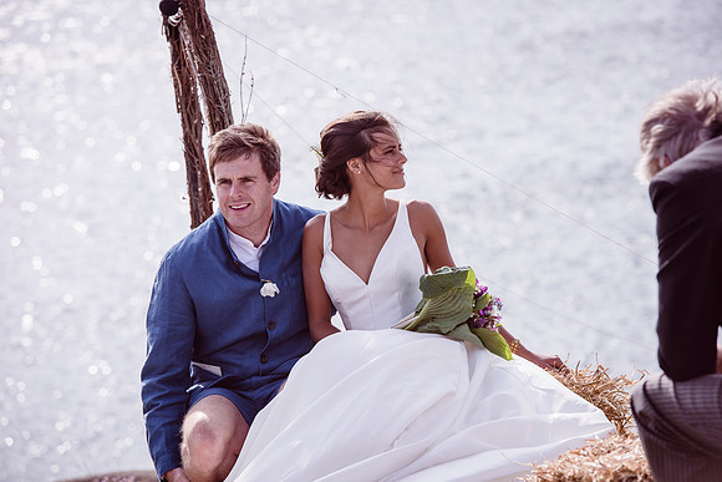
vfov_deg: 8.1
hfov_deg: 12.1
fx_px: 3410
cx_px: 361
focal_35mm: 170
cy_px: 241
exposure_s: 1/1000
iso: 320
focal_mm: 170
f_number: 5.6
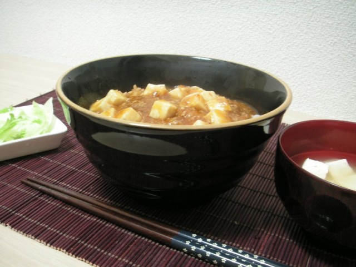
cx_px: 178
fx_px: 391
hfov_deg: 49.0
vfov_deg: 37.7
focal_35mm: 38
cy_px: 134
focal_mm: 6.3
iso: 100
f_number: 3.3
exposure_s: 1/1.6
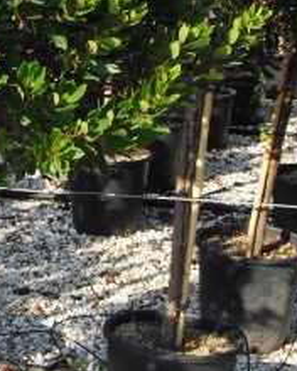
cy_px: 216
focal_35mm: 102
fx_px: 1121
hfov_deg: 14.7
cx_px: -47
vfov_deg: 18.8
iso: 100
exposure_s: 1/160
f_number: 7.8
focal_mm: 6.3
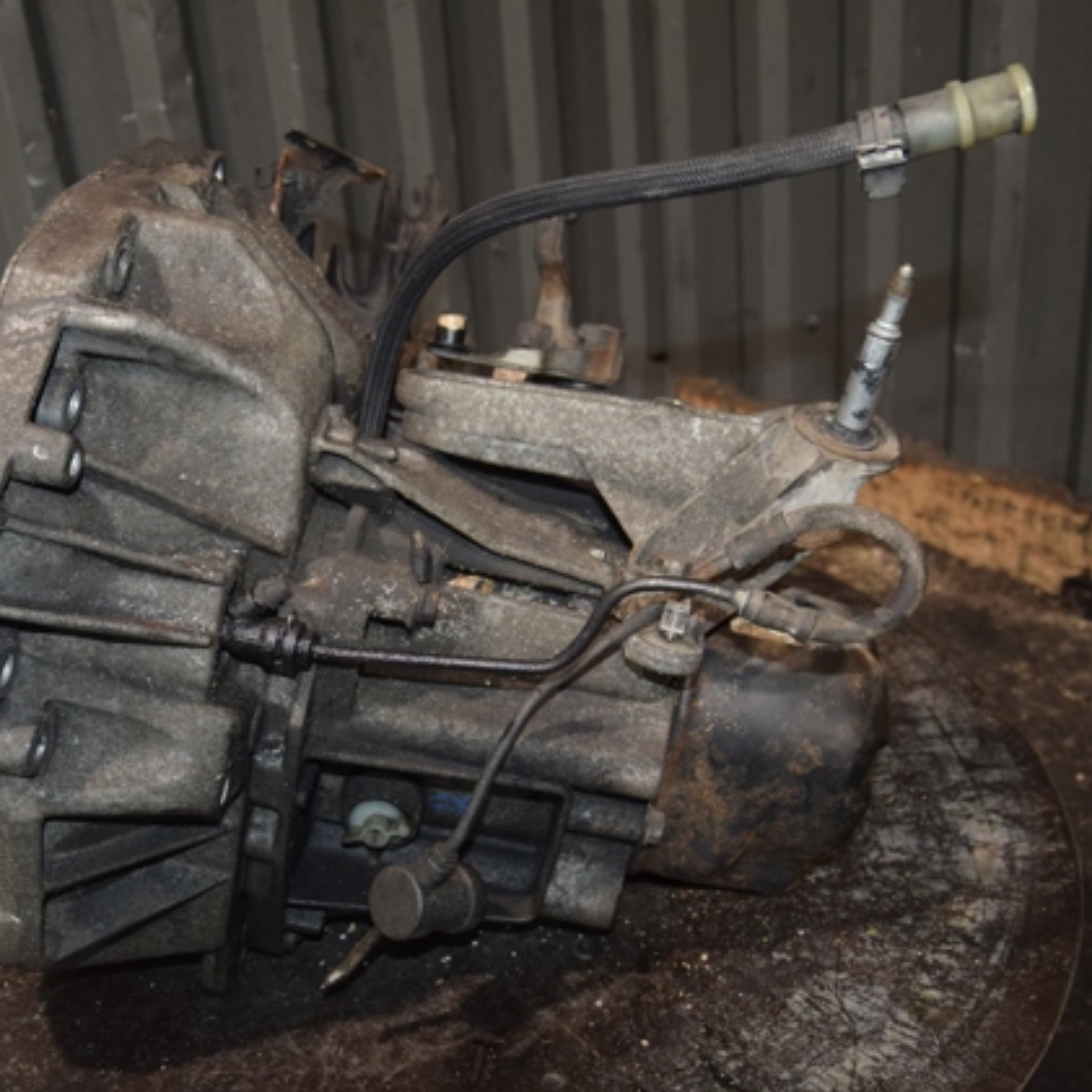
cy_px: 547
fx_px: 1451
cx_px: 428
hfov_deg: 41.0
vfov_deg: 41.3
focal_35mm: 41
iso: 800
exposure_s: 1/60
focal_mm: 21
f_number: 5
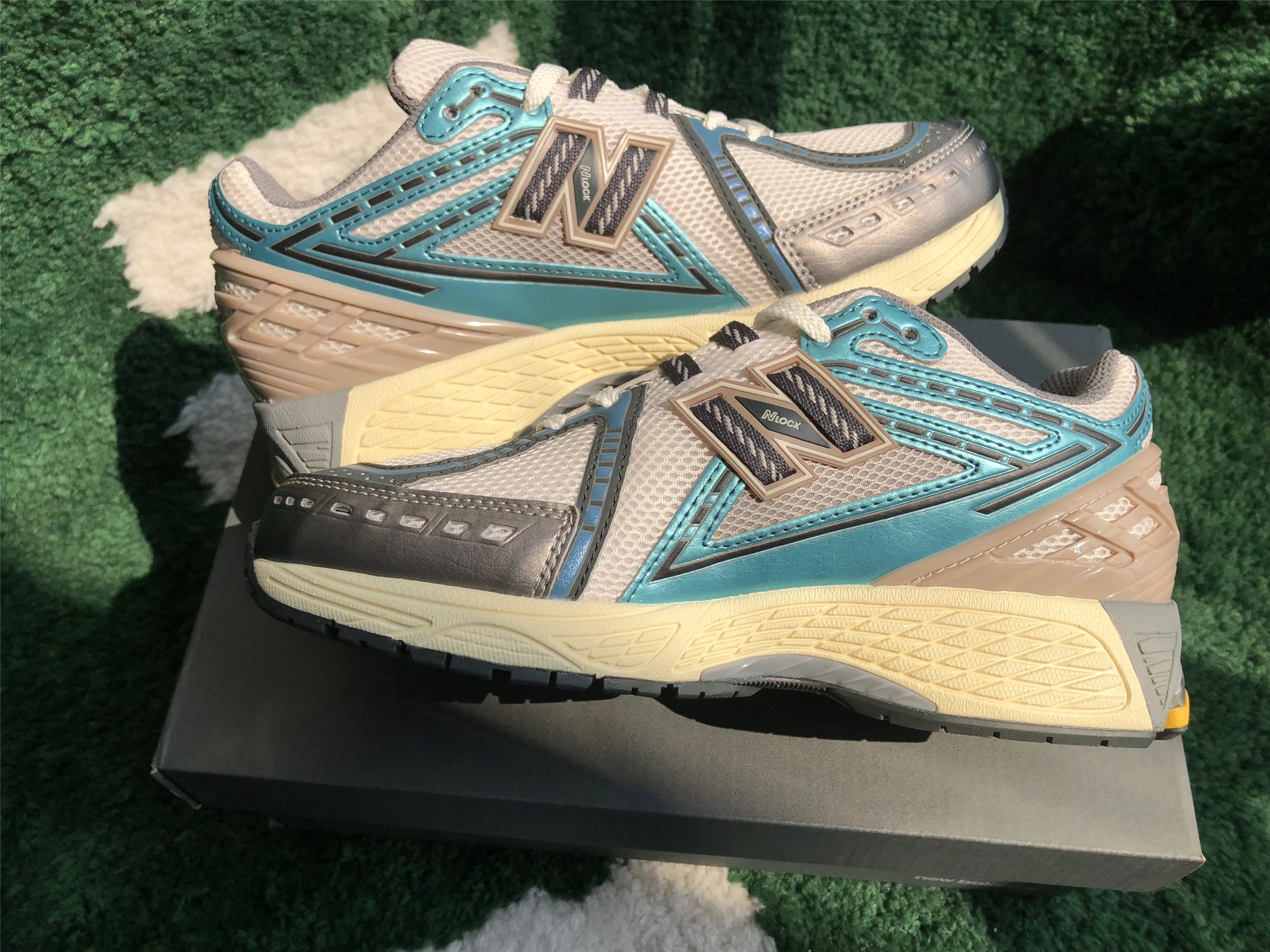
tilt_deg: -58.6
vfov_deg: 49.7
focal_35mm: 28
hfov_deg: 63.4
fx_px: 1027
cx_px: 635
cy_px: 476
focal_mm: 4
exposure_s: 1/2088
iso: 20
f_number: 1.8
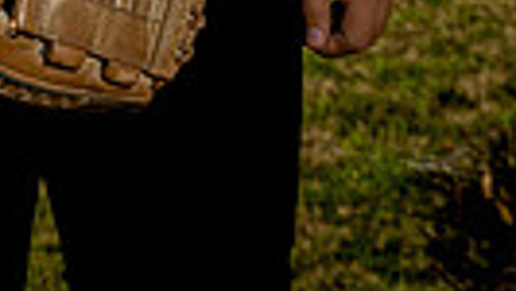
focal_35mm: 188
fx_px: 2574
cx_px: -58
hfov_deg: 11.3
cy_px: -559
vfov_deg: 6.0
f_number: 10
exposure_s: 1/250
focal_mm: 53
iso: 125
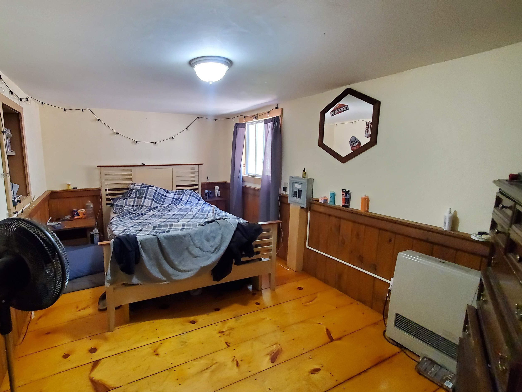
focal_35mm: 16
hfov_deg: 93.3
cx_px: 210
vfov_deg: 78.1
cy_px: 188
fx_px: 241
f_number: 2.2
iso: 800
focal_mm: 1.8
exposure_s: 1/24
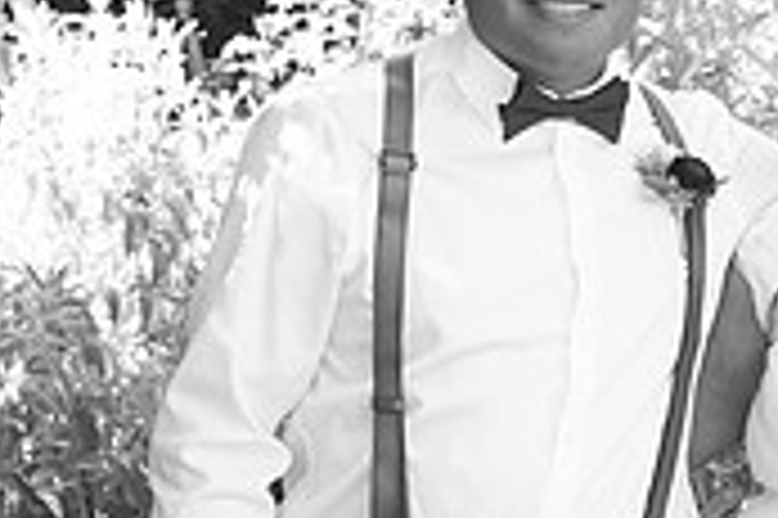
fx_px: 2612
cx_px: 976
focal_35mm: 121
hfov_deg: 16.2
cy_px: 367
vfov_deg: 11.3
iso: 640
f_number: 4.5
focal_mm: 36
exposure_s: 1/320
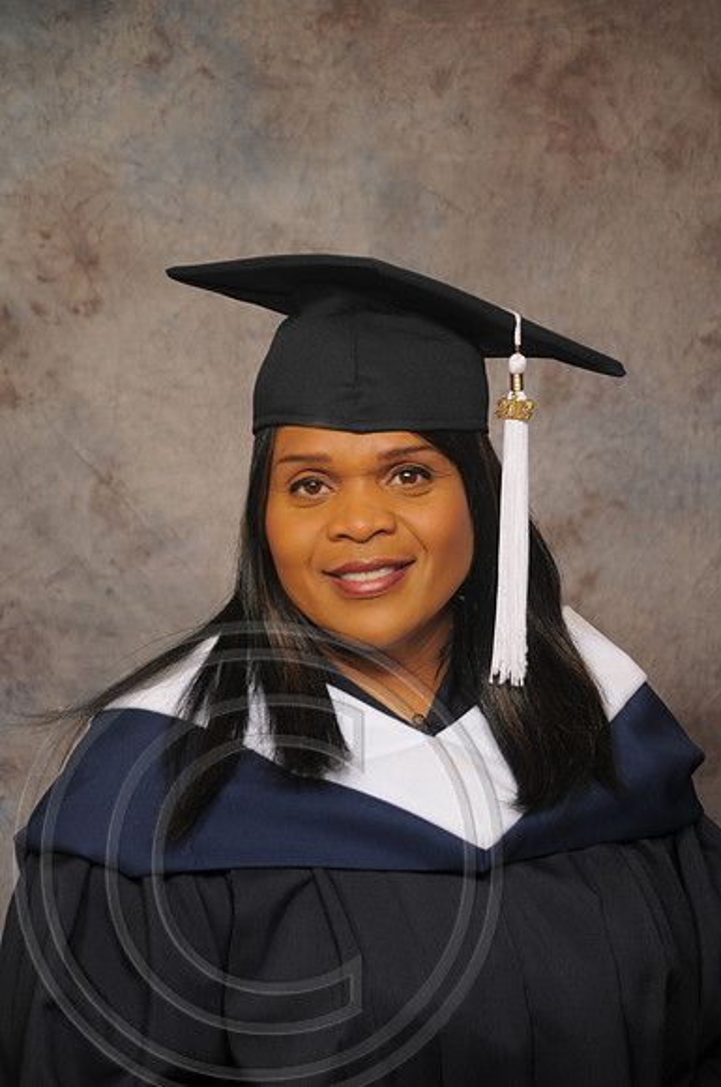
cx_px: 360
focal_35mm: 135
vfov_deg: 15.2
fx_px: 4067
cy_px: 544
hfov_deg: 10.1
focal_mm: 90
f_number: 5.6
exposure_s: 1/60
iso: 200
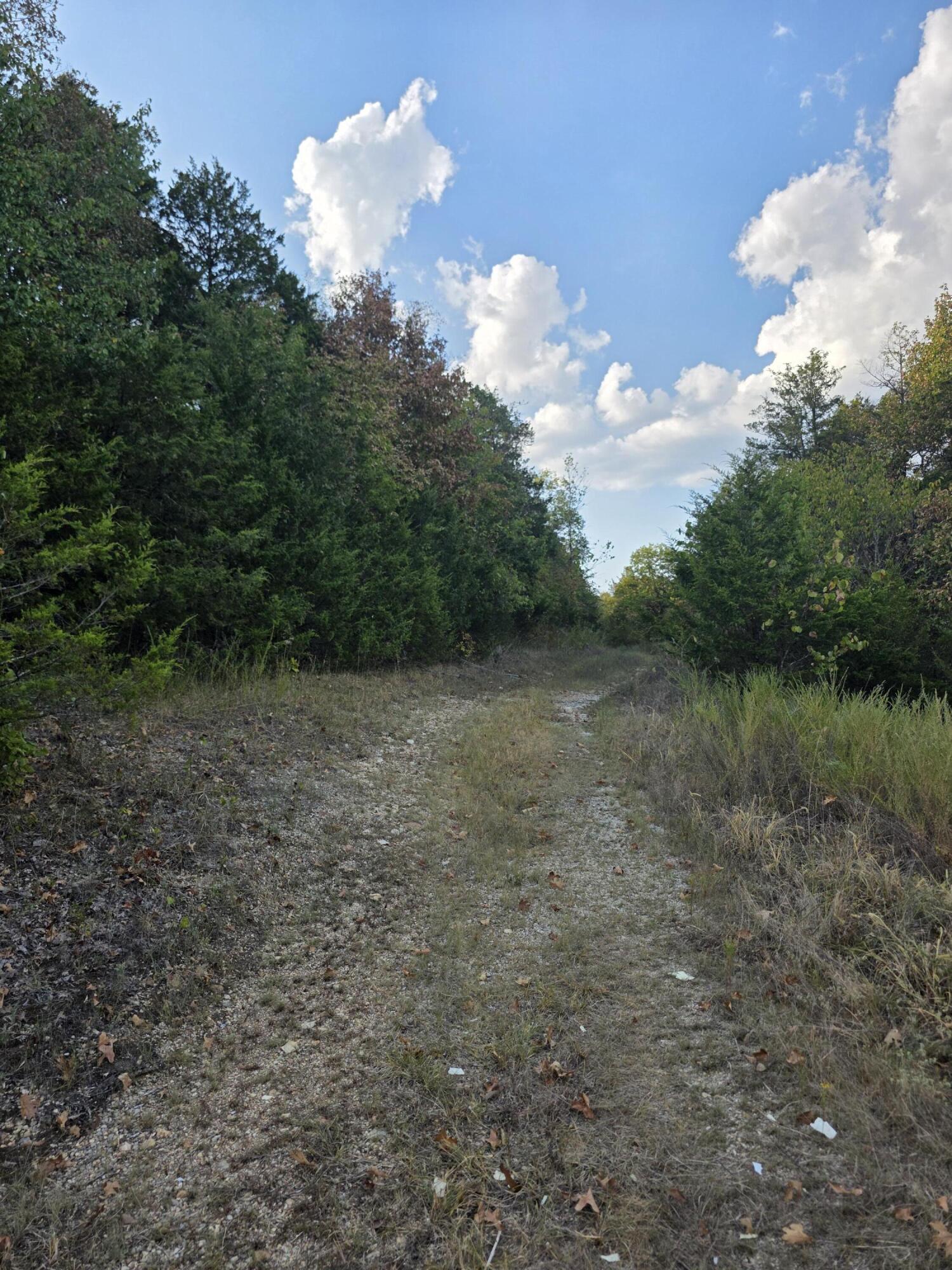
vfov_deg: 73.9
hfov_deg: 58.9
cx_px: 476
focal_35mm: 23
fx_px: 843
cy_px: 635
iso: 80
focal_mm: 6.3
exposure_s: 1/3246
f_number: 1.7
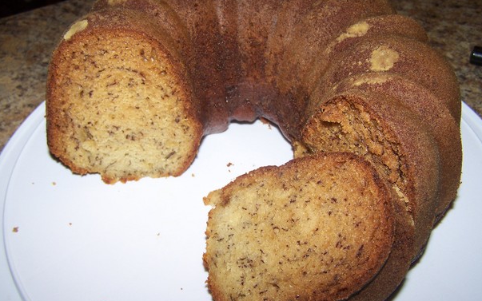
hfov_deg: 48.2
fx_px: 539
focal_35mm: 41
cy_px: 158
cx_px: 241
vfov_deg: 31.3
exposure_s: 1/60
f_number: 2.8
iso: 80
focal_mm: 6.3
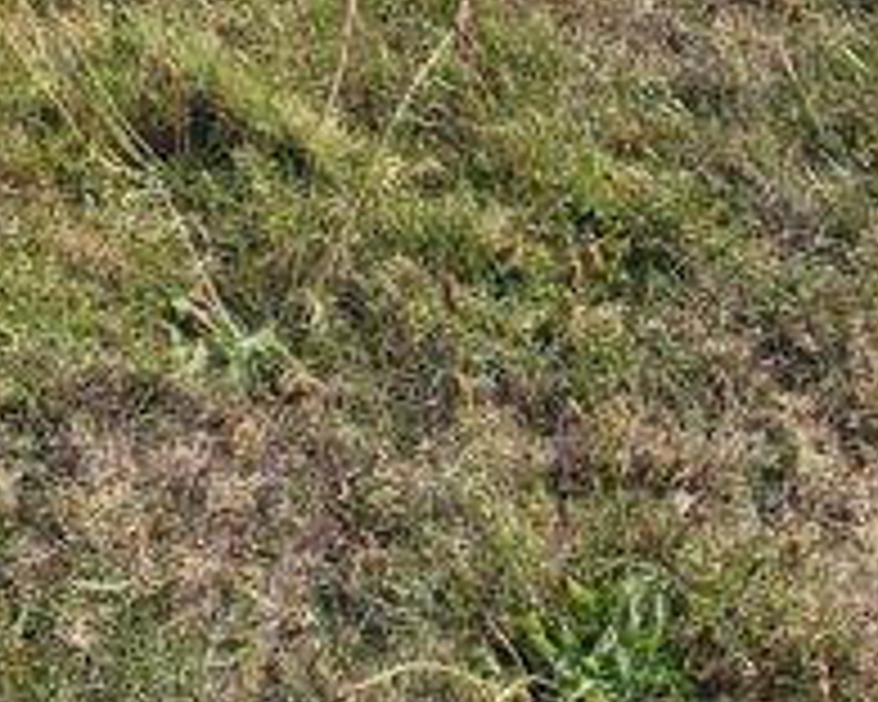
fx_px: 3066
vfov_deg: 9.8
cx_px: 369
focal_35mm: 118
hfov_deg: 16.3
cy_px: -1444
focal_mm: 5.54
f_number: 1.8
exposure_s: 1/2660
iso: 40
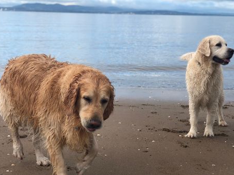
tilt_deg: -10.3
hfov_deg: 32.7
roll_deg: -0.9
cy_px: 83
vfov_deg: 24.8
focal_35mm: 59
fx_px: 399
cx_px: 128
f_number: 2.4
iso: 16
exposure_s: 1/432
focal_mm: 6
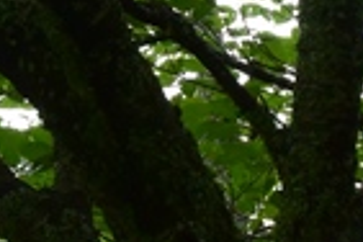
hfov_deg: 7.5
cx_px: 191
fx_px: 2753
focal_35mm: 273
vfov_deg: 5.0
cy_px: 182
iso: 400
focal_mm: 18
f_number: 6.3
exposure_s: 1/250
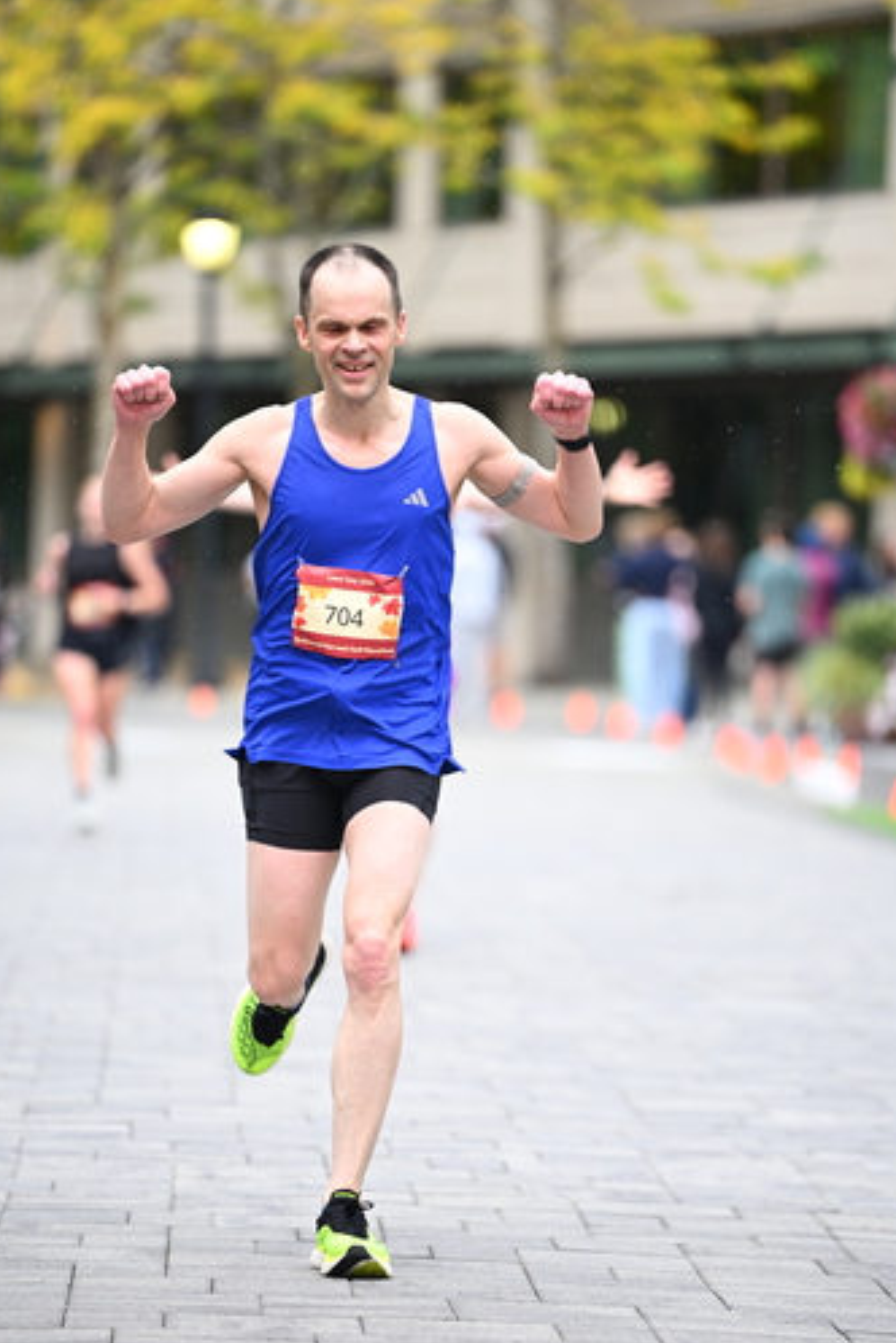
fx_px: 8250
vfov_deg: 9.3
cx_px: 439
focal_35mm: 221
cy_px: 709
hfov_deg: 6.2
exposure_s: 1/1250
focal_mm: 200
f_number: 2.8
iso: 1250
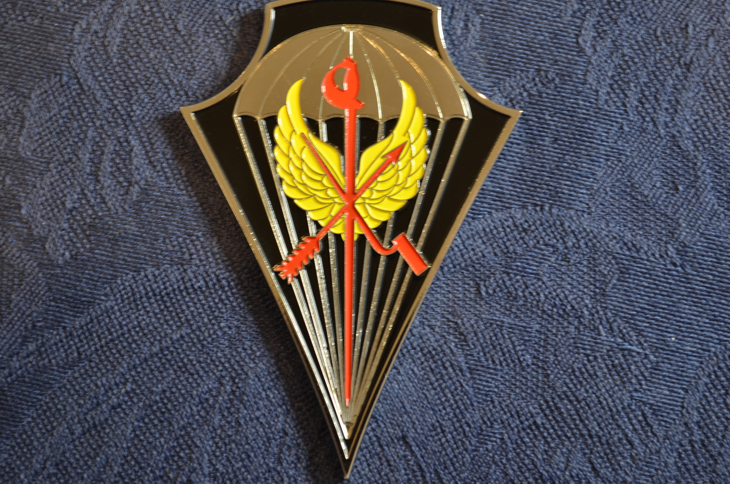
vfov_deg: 16.5
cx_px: 365
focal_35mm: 82
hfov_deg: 24.7
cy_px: 242
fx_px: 1669
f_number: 8
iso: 100
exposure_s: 1.6
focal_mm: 55
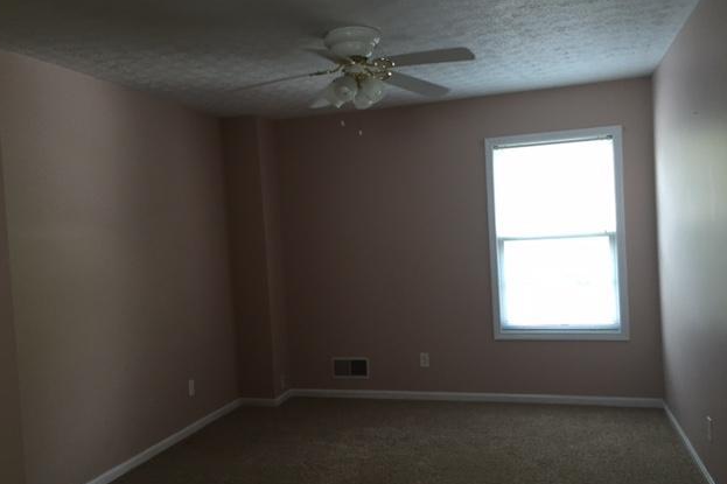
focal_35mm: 31
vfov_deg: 42.3
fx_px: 626
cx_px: 355
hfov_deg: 60.3
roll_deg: +1.4
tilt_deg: -3.4
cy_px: 259
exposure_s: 1/30
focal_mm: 4.15
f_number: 2.2
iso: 125
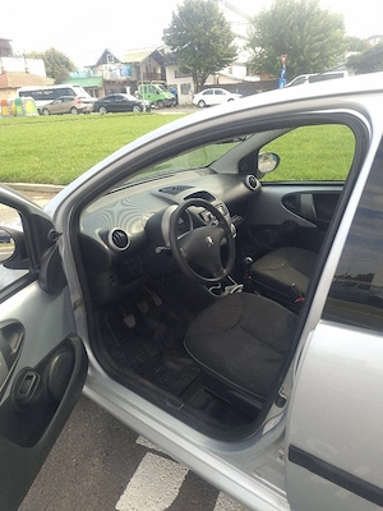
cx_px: 192
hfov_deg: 58.9
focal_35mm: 23
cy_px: 256
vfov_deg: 73.9
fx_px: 339
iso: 50
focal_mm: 5.54
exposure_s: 1/233
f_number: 1.8
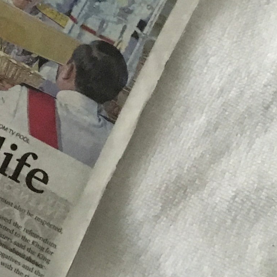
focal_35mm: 134
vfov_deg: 12.8
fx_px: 1213
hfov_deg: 11.1
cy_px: -32
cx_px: -365
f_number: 2.2
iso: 200
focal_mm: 4.15
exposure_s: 1/25
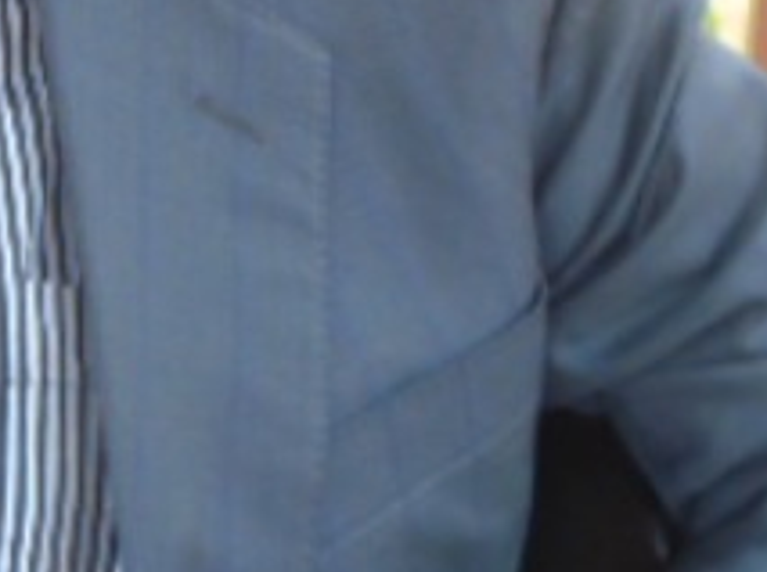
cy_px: 0
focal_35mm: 158
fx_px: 3495
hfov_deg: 12.2
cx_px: -209
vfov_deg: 9.3
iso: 100
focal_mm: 7.4
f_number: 4.1
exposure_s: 1/50
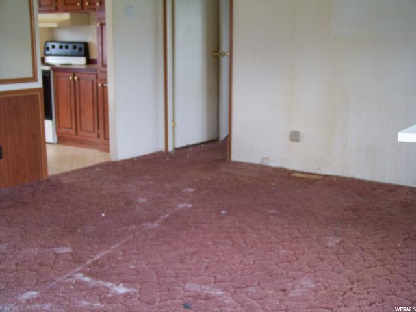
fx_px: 553
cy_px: 156
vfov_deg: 31.5
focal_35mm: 46
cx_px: 208
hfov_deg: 41.2
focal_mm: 9.36
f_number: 3.2
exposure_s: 1/30
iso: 125
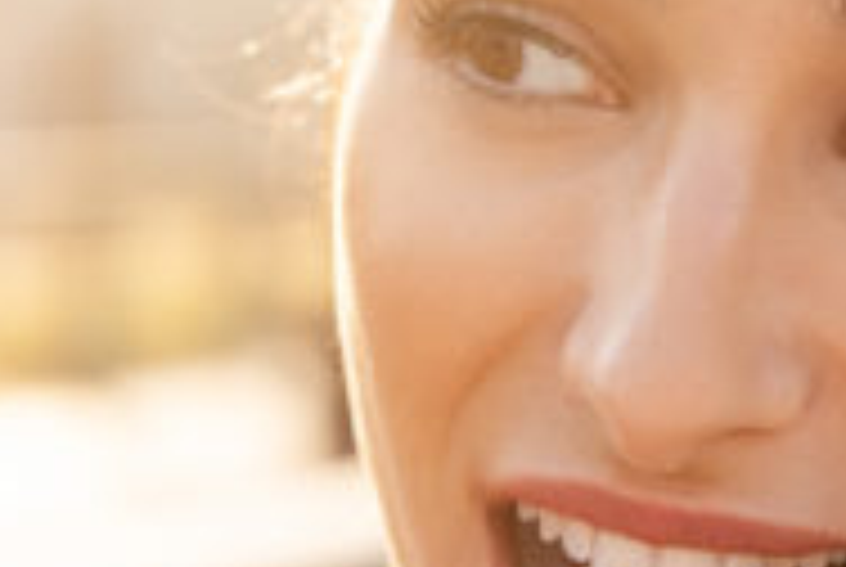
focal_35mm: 186
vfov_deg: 7.4
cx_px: 153
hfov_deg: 11.0
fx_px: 4378
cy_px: 533
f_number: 3.5
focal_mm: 50
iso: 200
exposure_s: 1/800
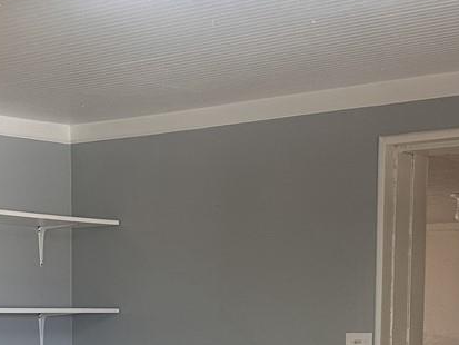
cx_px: 61
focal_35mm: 93
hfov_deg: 20.7
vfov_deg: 15.4
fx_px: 1234
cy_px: 401
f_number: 1.78
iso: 125
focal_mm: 6.86
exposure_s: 1/120
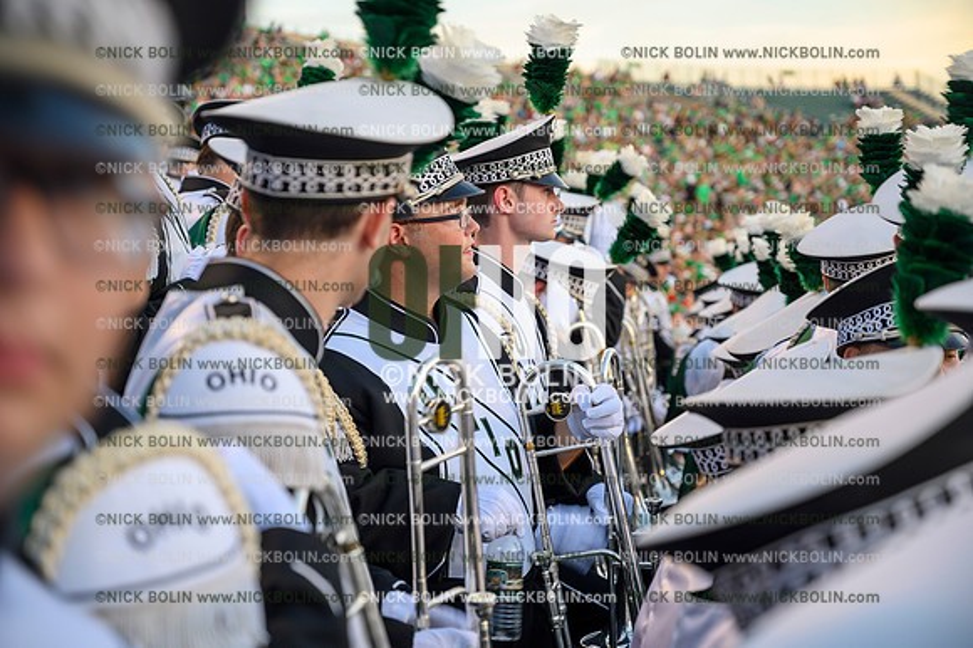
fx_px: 1891
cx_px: 486
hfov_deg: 28.9
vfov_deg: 19.4
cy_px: 324
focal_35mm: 70
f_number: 4
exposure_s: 1/50
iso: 100
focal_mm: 70
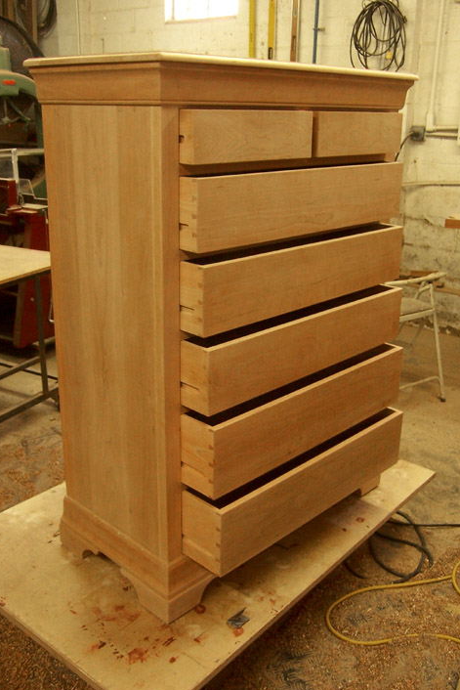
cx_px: 241
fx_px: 670
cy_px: 344
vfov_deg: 54.4
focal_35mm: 35
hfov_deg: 37.9
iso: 140
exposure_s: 1/10
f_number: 3.4
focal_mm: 5.5
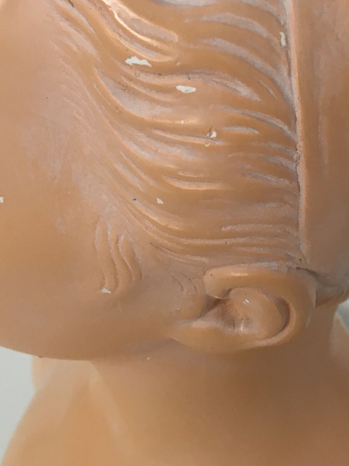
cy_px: 17
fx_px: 995
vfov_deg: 25.2
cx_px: 299
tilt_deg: -28.8
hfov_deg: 19.6
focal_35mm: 74
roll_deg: -2.5
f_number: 2.2
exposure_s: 1/40
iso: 25
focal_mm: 4.15
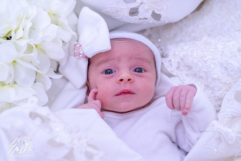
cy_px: 80
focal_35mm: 50
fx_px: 335
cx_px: 120
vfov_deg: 27.0
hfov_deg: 39.6
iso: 1000
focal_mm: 50
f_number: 3.5
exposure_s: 1/90
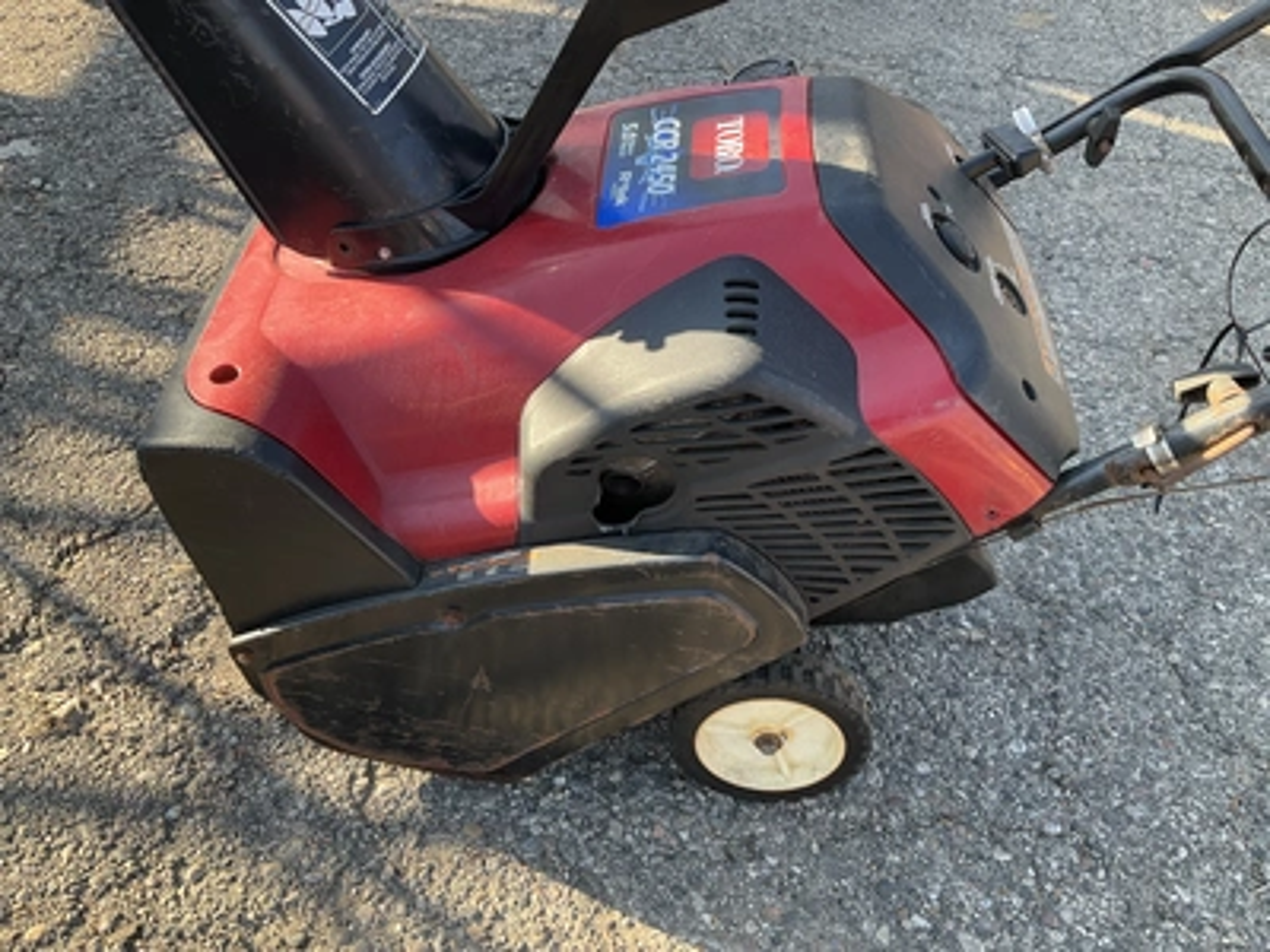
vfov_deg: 48.2
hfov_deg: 61.7
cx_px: 635
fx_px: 1064
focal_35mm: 29
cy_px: 476
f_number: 1.8
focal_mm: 3
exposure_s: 1/134
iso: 20
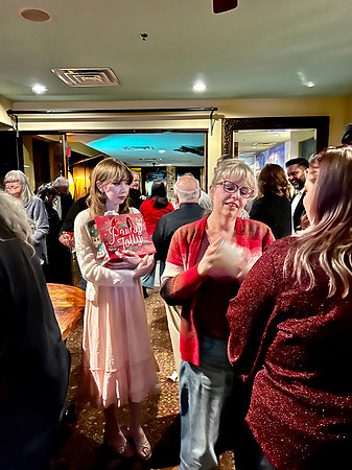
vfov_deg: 67.3
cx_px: 176
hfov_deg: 53.0
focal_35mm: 26
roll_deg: +0.3
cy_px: 235
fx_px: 353
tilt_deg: -7.1
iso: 1000
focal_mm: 5.7
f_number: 1.5
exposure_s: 1/24
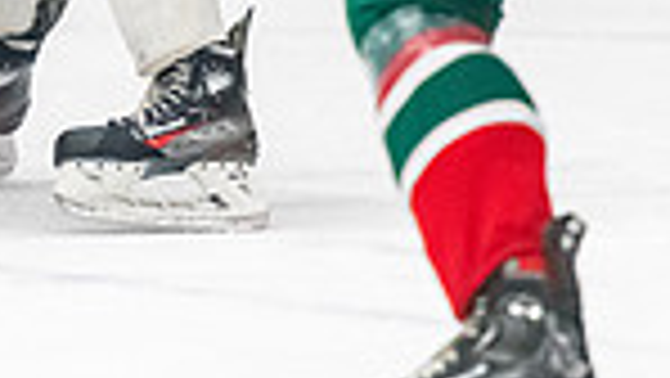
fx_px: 16851
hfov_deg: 2.3
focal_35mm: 948
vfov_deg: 1.3
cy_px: -193
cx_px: -387
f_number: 2.8
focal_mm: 195
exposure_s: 1/800
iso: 4000
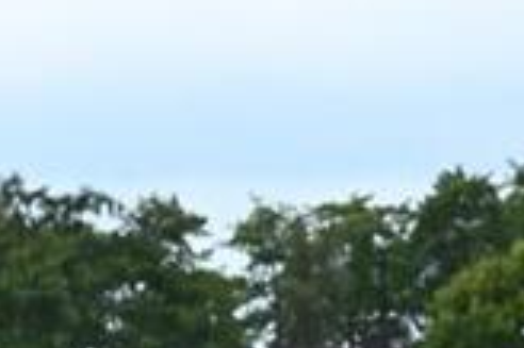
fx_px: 6151
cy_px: 730
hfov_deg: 4.9
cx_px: 706
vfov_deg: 3.2
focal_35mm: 423
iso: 180
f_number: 5.6
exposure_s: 1/250
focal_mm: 70
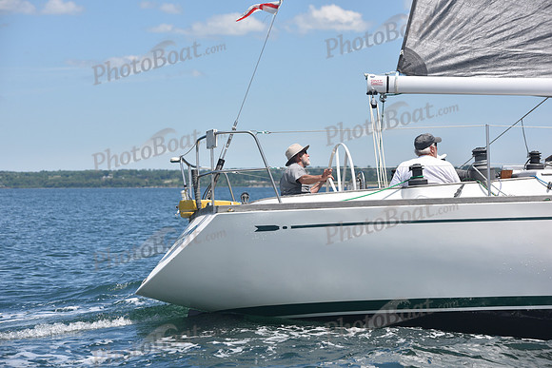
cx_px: 276
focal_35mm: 105
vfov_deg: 13.0
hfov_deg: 19.5
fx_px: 1610
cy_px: 184
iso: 320
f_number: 7.1
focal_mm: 105
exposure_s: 1/800
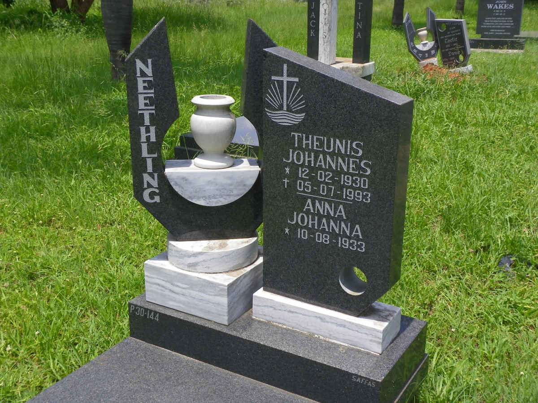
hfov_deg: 42.9
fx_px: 684
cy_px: 202
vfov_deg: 32.9
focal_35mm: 44
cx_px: 269
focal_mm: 7.9
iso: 64
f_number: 5
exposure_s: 1/320
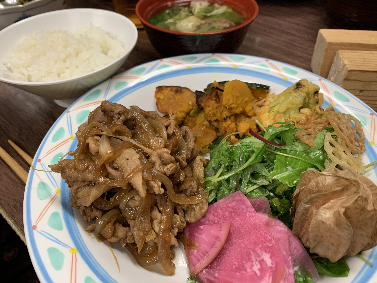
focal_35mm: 26
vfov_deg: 53.1
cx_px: 188
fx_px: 283
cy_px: 142
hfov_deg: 67.3
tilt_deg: -47.8
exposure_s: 1/60
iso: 125
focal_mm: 4.25
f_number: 1.8
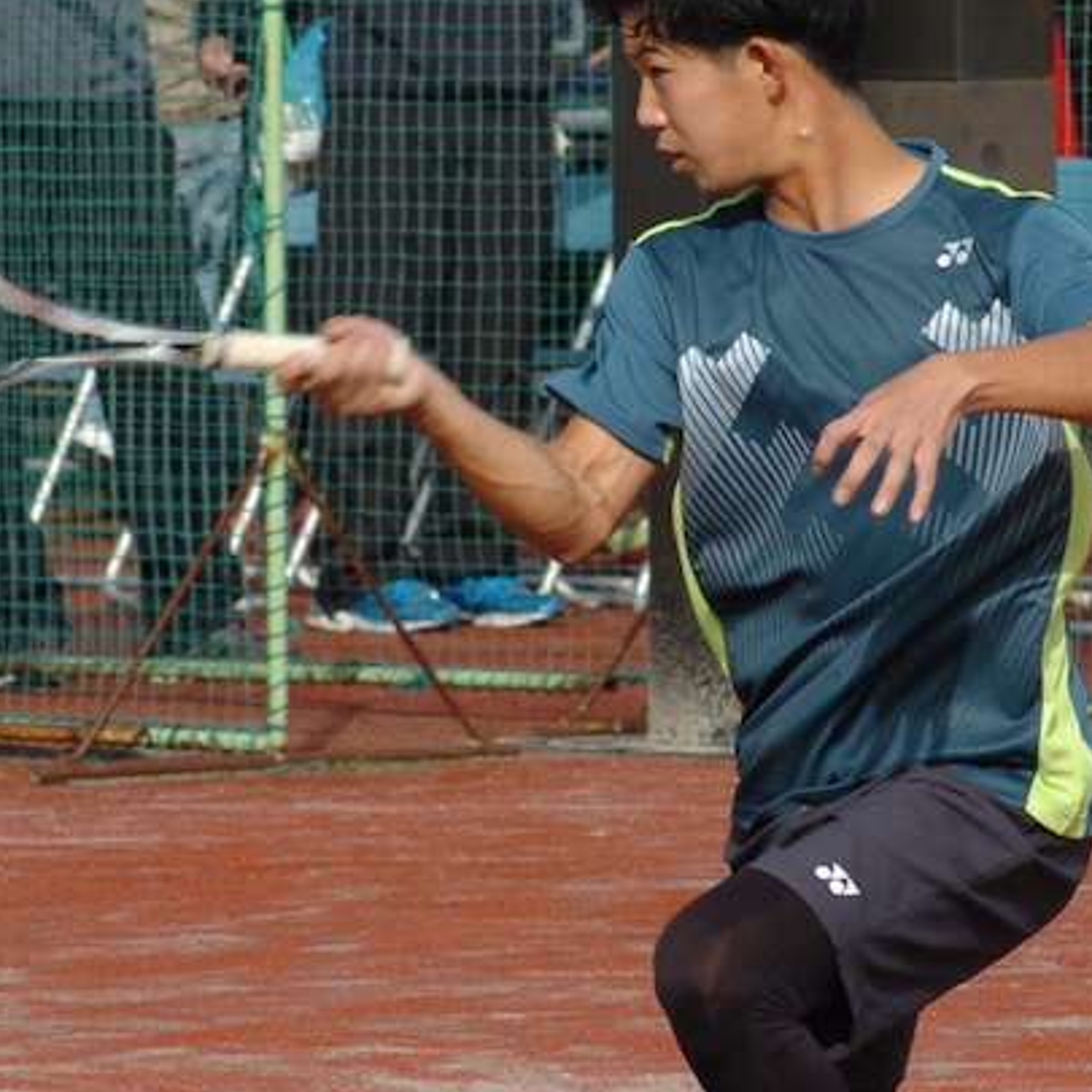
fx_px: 18525
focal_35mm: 519
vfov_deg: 3.4
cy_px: 568
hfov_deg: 3.4
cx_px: 601
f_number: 9
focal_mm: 165
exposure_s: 1/500
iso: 400
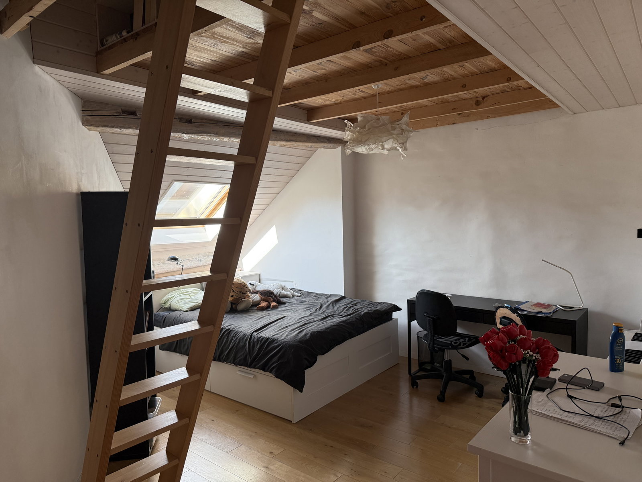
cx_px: 321
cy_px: 241
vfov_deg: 56.8
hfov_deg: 71.6
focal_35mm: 24
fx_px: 445
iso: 200
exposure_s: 1/233
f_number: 1.78
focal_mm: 6.76
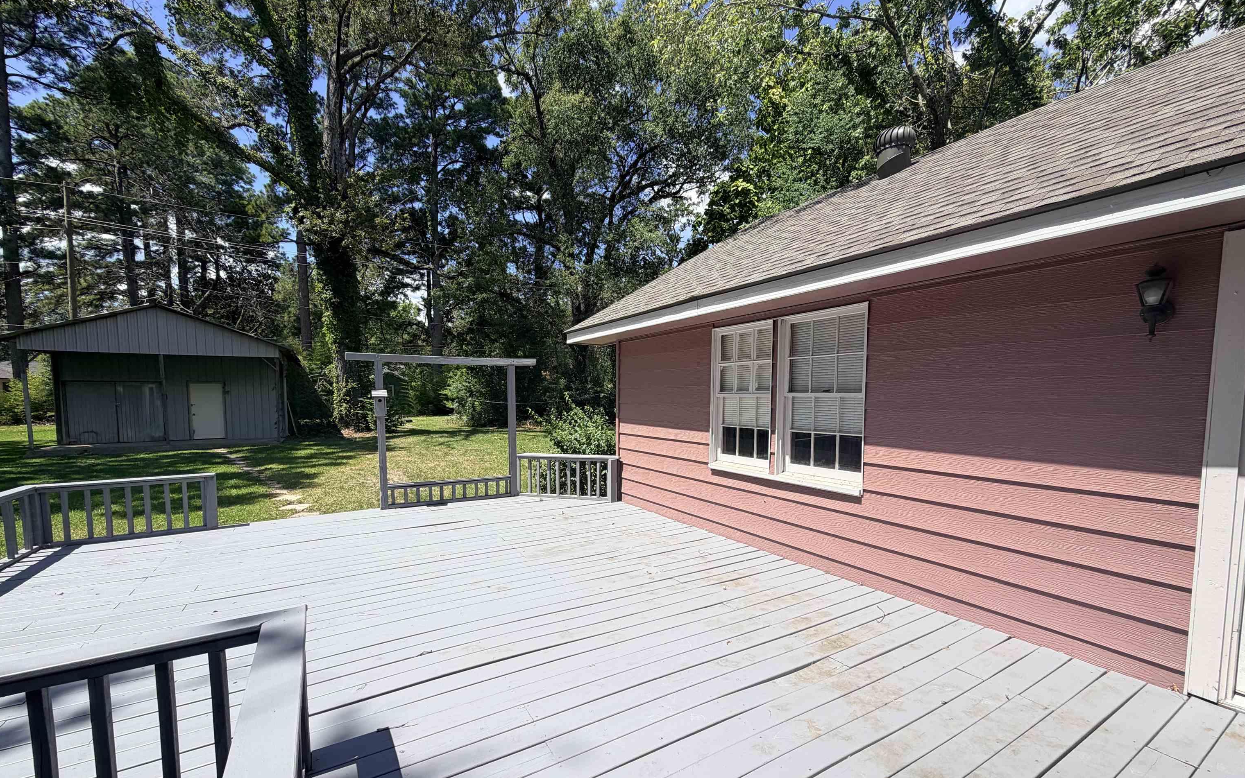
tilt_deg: -4.0
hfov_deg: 101.5
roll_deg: +0.2
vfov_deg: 74.5
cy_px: 434
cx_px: 621
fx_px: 509
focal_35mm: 15
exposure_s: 1/770
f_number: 2.2
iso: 20
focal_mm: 2.22
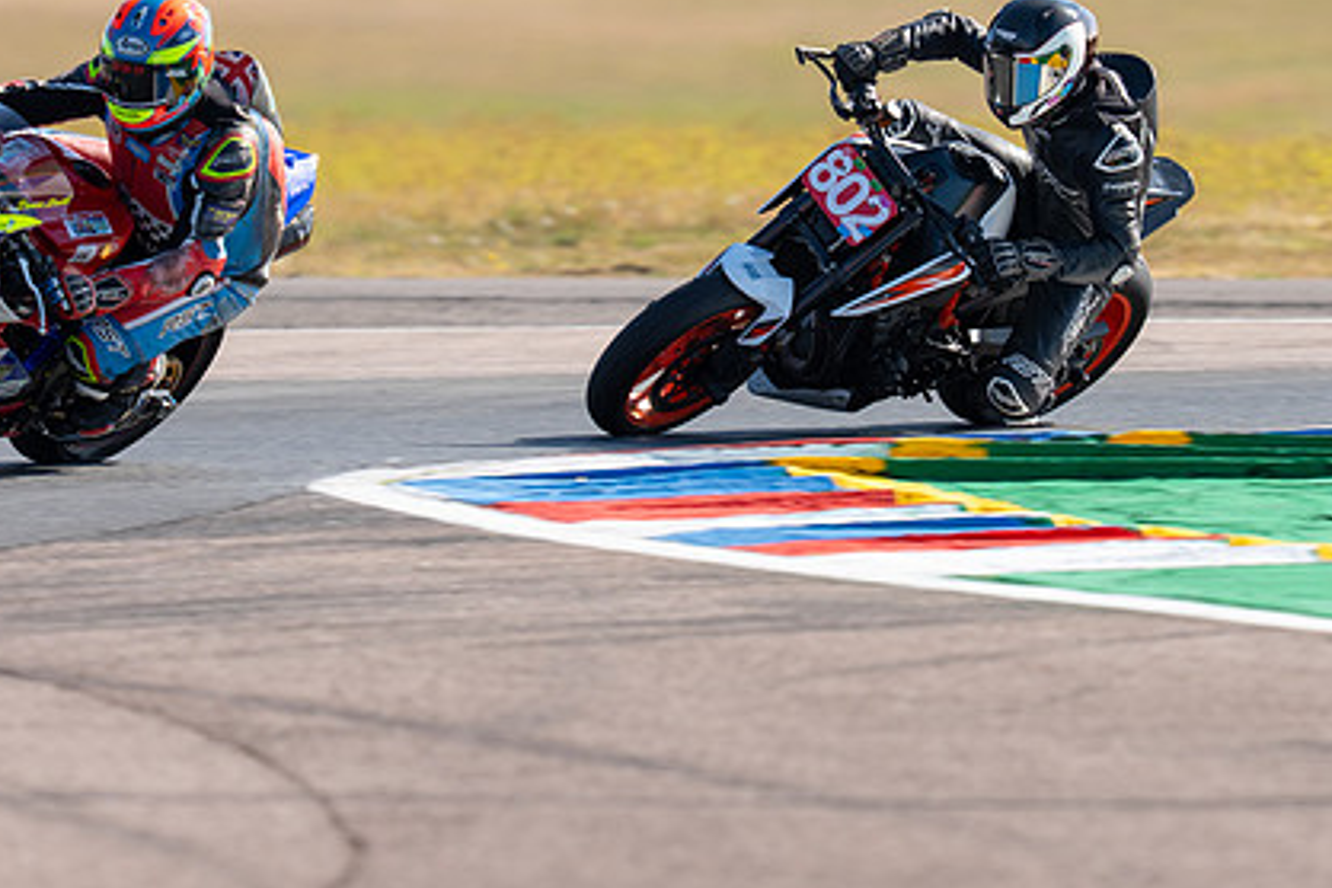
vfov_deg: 2.0
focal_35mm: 687
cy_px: 141
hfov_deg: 3.0
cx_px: 886
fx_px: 25417
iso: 100
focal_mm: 400
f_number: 5
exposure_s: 1/400
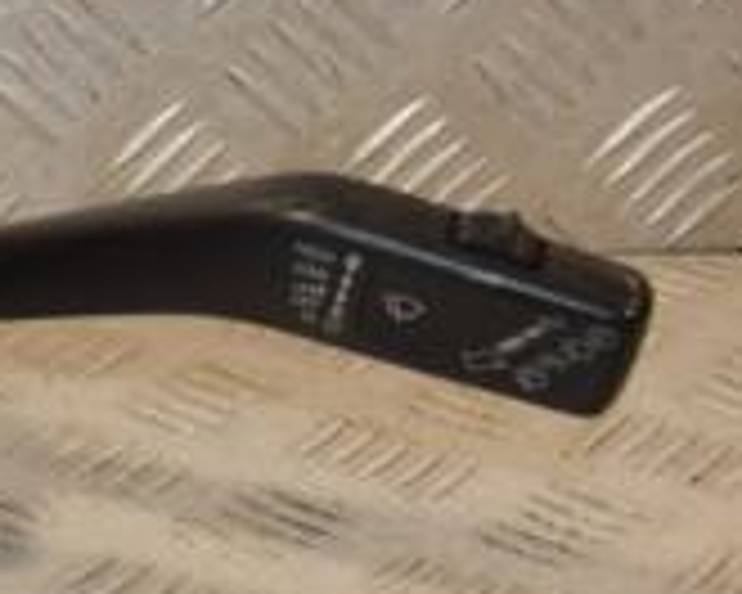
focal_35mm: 128
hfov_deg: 13.9
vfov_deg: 12.1
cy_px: 338
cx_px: -472
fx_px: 2804
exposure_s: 1/200
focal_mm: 25
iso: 800
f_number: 6.3
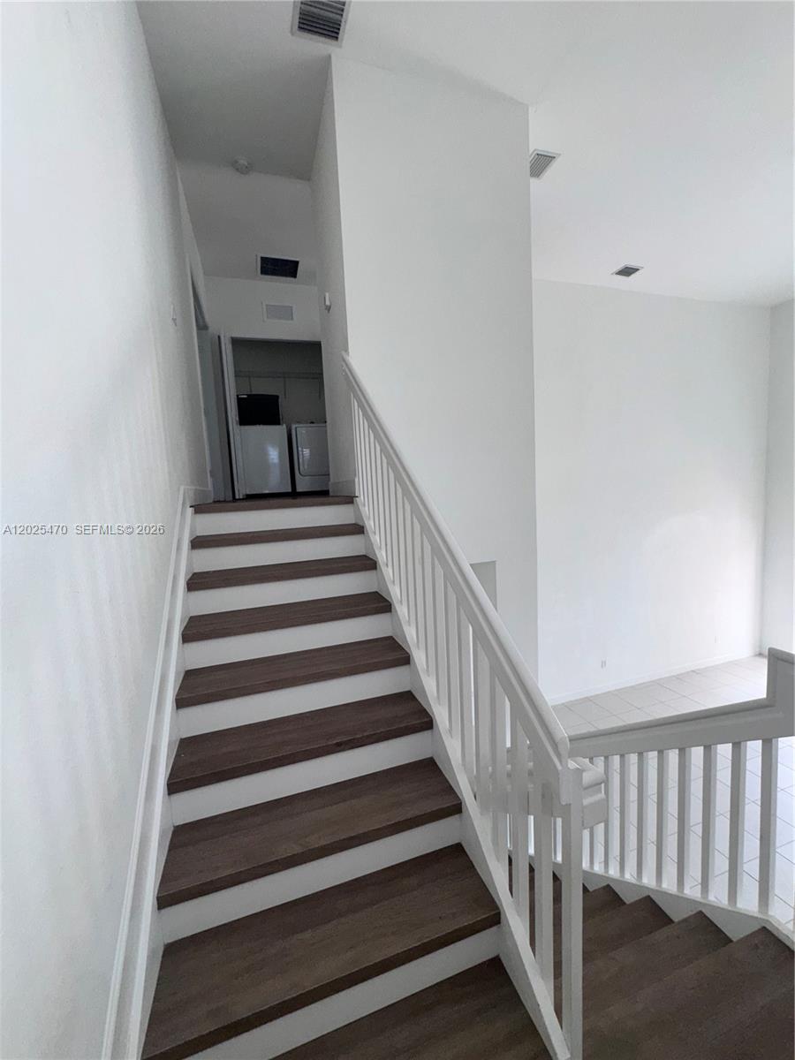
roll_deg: +3.4
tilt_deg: -5.4
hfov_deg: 85.7
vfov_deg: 102.1
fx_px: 429
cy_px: 530
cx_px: 398
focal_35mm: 14
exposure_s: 1/122
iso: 64
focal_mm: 2.22
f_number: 2.2
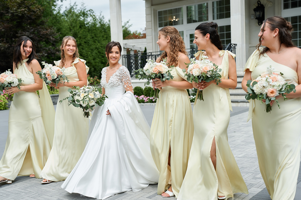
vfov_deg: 31.9
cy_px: 100
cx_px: 150
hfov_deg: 46.4
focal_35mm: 42
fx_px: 351
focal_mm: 42
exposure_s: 1/3200
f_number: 2.8
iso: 400
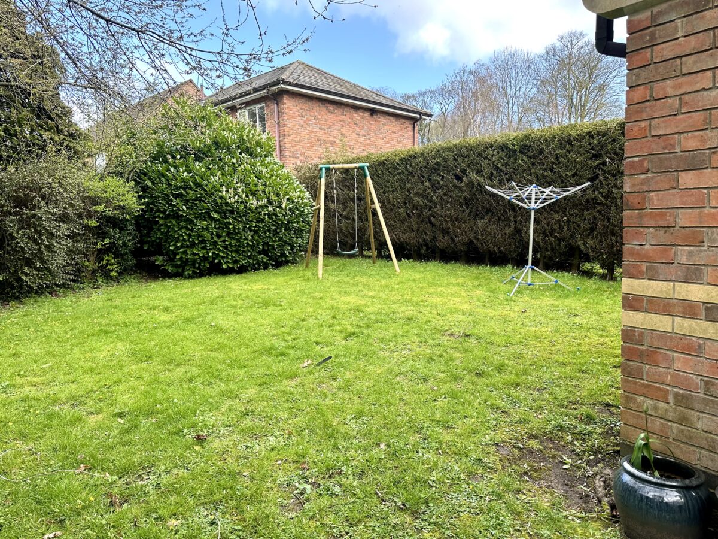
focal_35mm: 24
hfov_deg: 71.6
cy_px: 270
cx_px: 359
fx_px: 498
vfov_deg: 56.8
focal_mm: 6.86
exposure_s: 1/508
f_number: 1.78
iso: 80
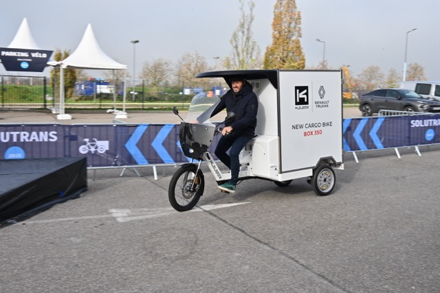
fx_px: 465
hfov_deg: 50.7
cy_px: 146
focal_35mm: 38
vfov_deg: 35.1
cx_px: 220
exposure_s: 1/100
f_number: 29
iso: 640
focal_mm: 38
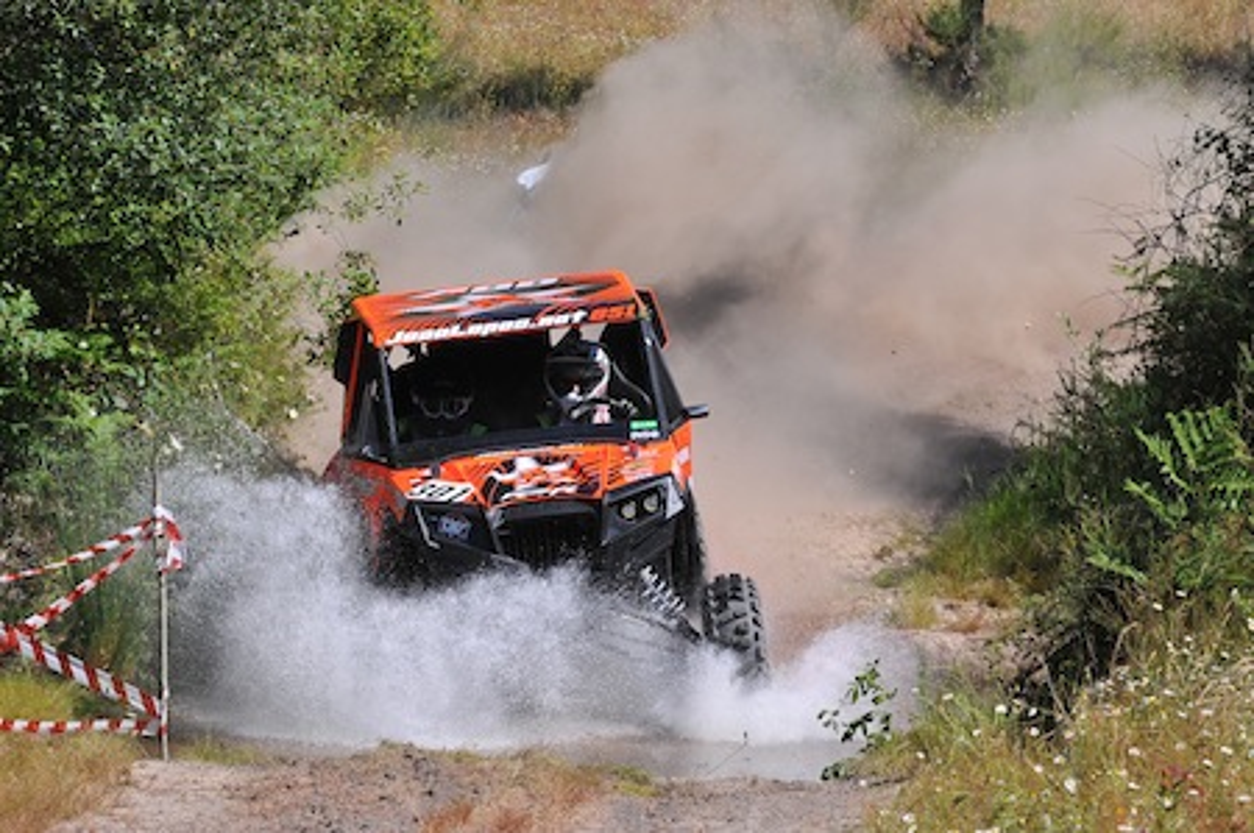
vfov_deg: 8.7
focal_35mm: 158
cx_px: 627
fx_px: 5480
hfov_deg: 13.1
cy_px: 416
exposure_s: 1/800
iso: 320
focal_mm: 105
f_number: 6.3
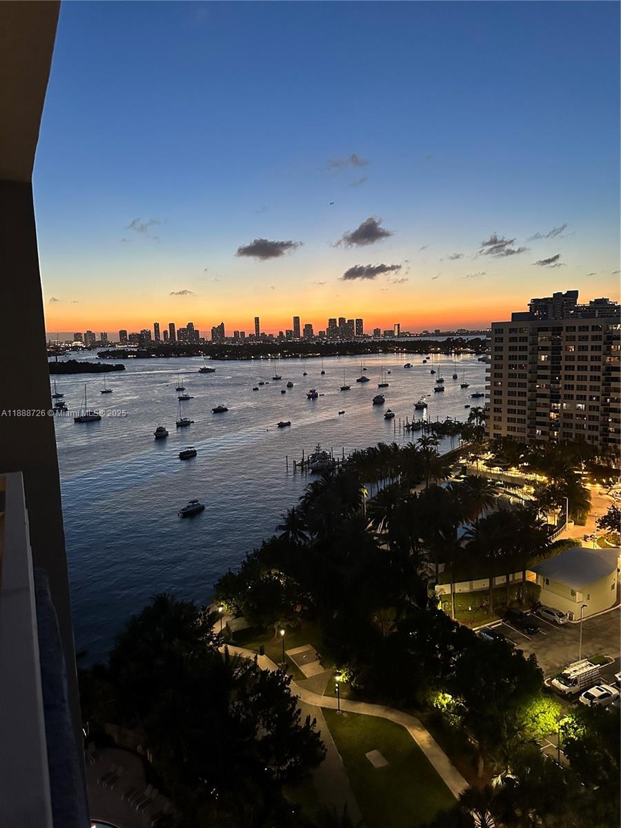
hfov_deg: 56.8
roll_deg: +1.6
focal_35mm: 24
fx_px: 574
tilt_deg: -8.0
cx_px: 310
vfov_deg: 71.6
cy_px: 414
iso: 640
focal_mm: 6.86
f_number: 1.78
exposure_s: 1/60
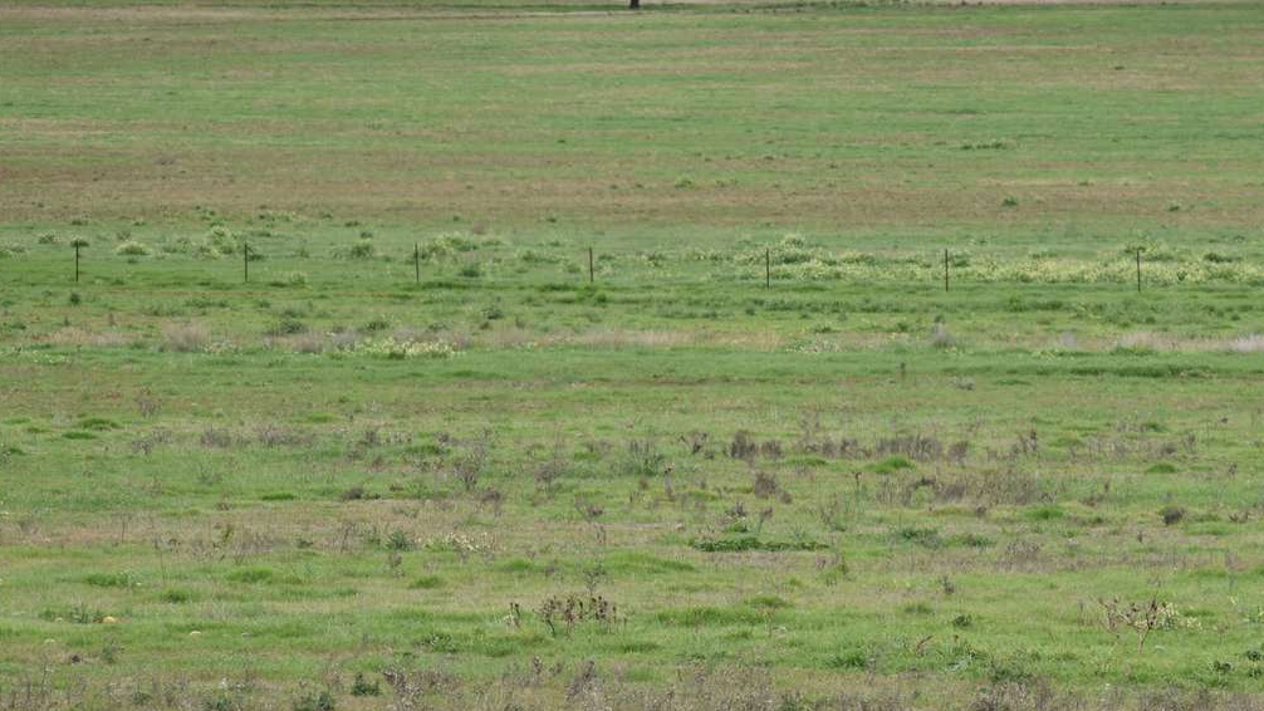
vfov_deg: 3.2
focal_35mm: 375
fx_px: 12569
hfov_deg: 5.8
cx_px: 896
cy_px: 372
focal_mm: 125
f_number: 6.3
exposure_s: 1/160
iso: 100
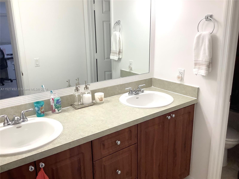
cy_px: 90
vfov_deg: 45.4
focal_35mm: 31
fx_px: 214
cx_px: 120
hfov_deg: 58.4
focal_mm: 3.3
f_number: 2.4
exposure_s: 1/120
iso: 80
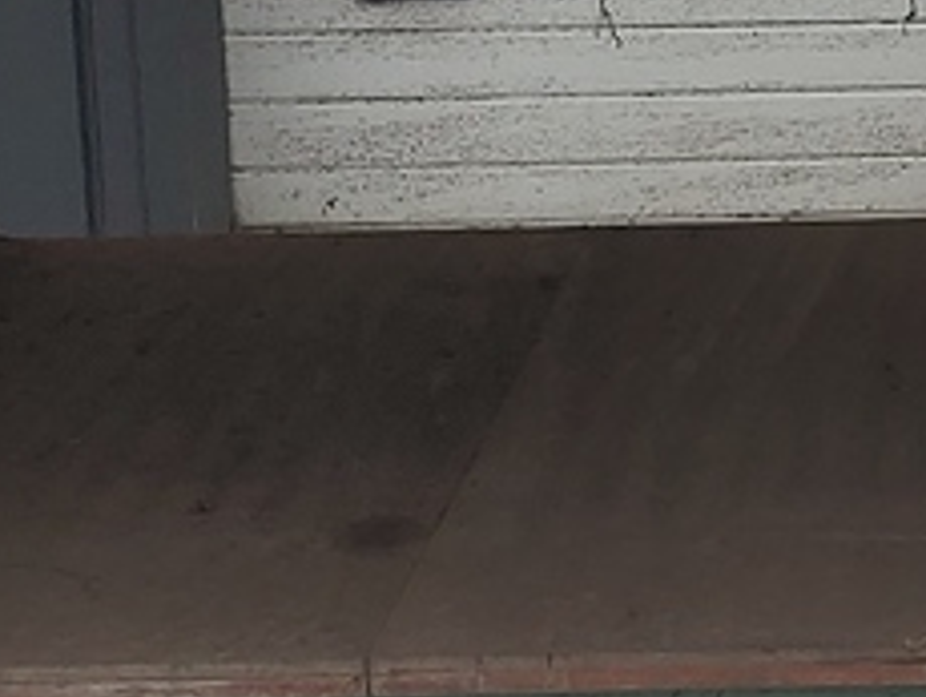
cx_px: 1369
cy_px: 20
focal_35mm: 139
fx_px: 3722
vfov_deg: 10.6
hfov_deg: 13.4
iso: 50
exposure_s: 1/1099
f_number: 1.5
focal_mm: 4.23
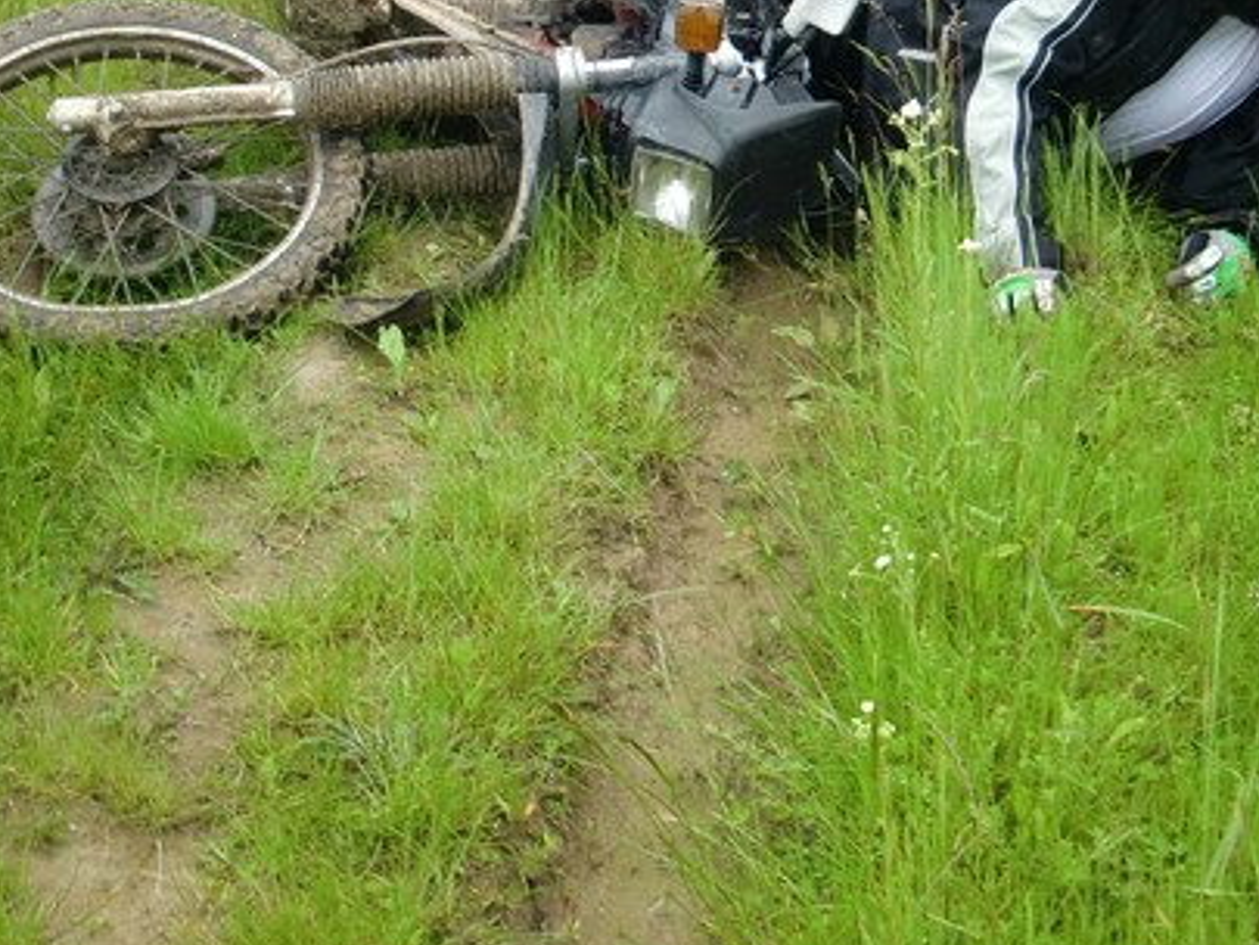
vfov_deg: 19.3
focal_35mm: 75
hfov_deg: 25.9
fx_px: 2729
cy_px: 78
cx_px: 765
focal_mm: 6.66
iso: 64
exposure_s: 1/80
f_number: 3.9
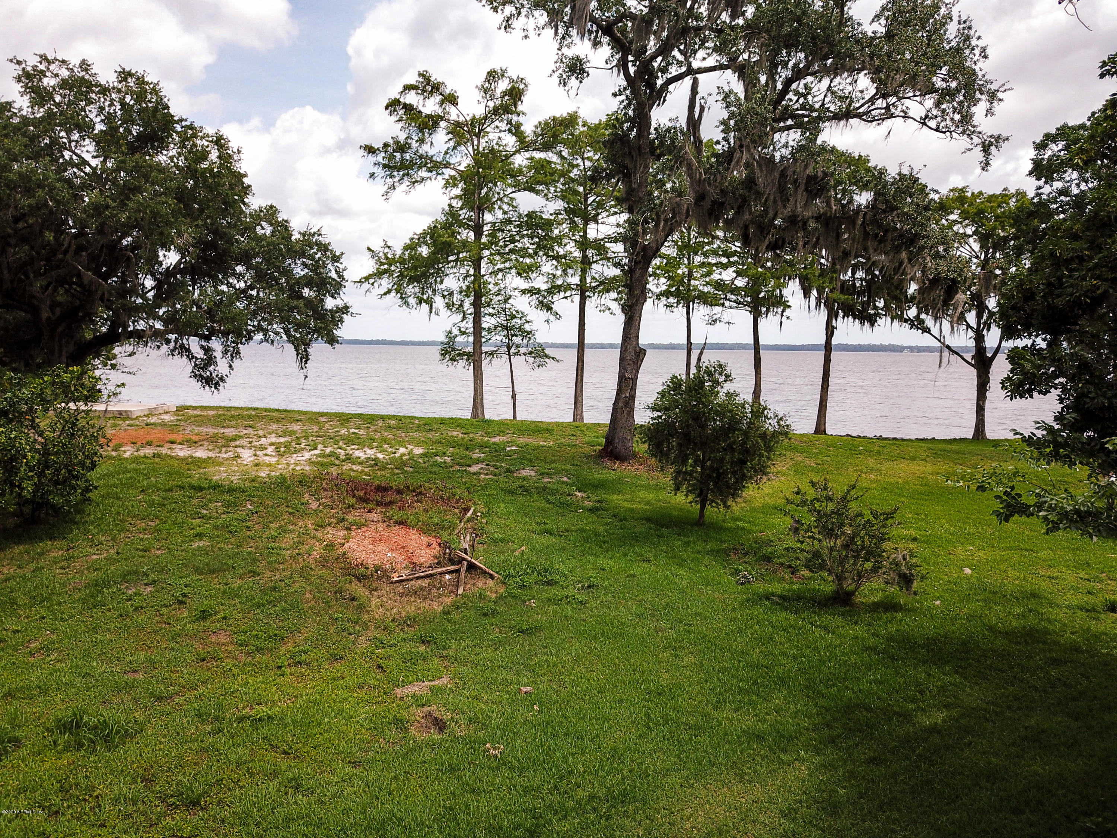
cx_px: 558
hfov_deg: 67.3
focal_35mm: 26
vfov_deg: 53.1
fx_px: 839
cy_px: 419
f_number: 2.2
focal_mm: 4.73
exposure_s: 1/887
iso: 100
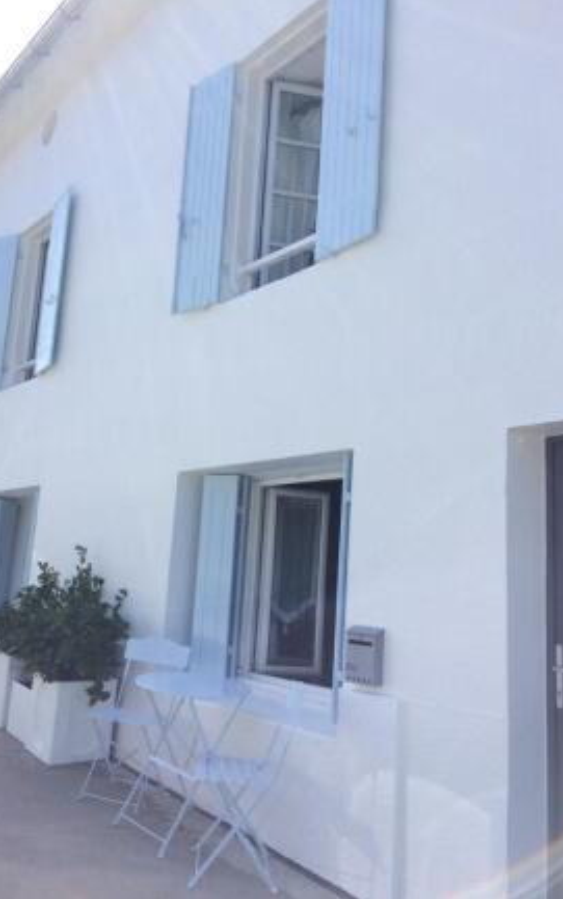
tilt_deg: +9.9
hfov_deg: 40.6
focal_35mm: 31
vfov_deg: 61.2
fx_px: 760
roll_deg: -3.0
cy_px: 447
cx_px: 262
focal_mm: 4.15
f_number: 2.2
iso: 32
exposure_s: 1/1709
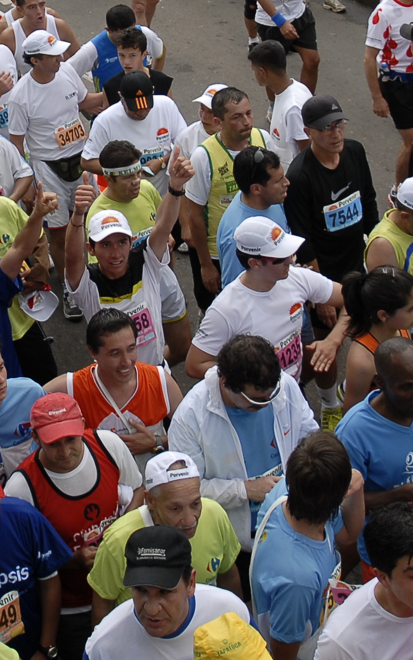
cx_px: 20
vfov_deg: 26.9
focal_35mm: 74
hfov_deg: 17.2
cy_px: 87
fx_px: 1341
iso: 160
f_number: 2.8
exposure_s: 1/1000
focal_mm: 17
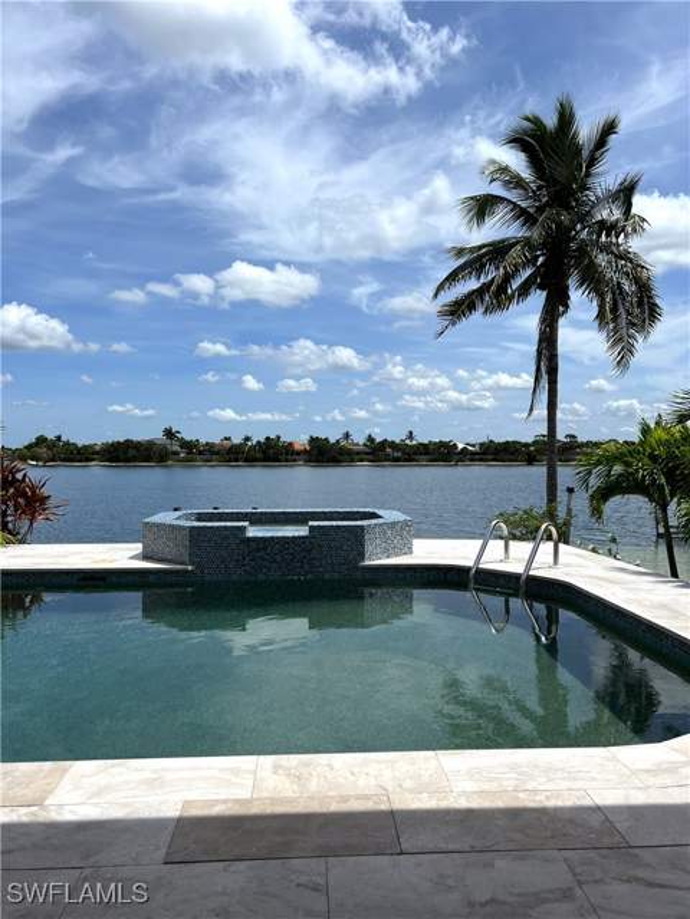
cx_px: 345
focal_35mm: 26
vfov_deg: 67.3
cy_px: 460
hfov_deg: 53.1
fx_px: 691
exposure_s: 1/8696
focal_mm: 5.7
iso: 50
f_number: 1.5
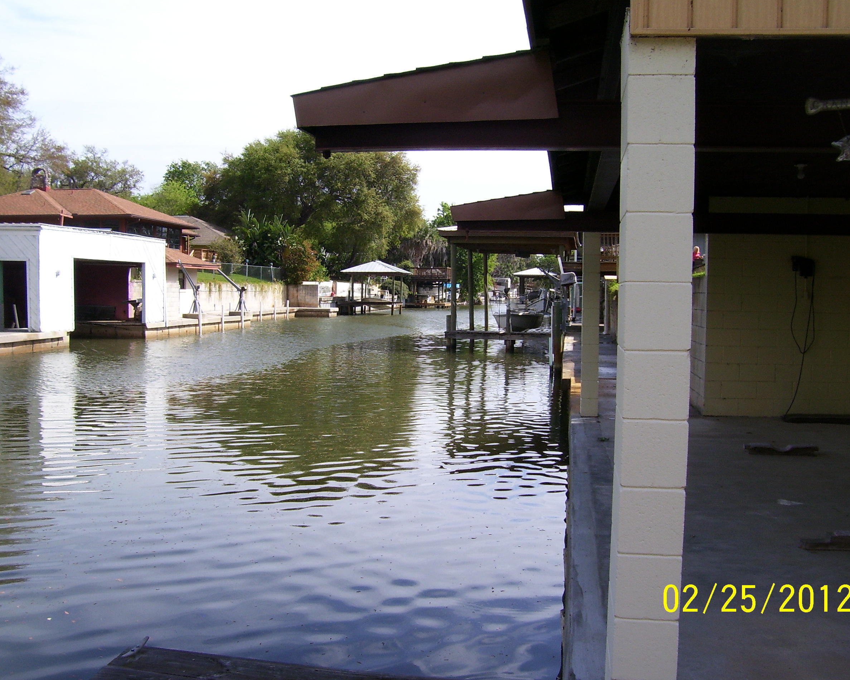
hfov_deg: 50.3
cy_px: 337
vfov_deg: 41.2
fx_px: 906
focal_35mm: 36
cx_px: 427
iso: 80
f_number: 4.8
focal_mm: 5.6
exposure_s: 1/350
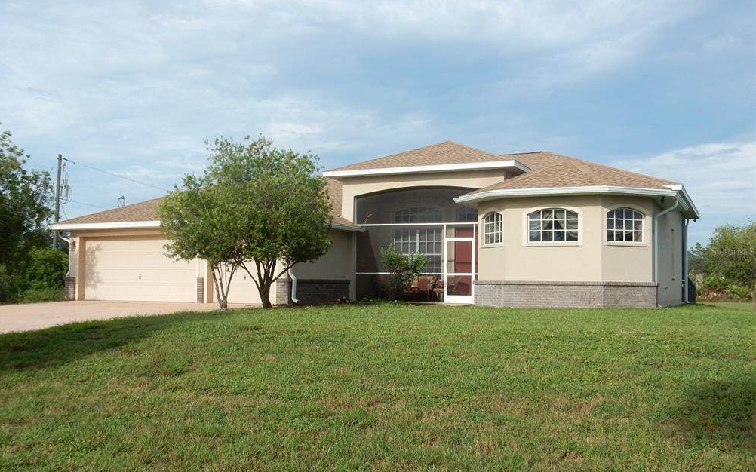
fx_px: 803
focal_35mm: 39
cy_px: 251
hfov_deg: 50.4
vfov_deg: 32.7
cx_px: 370
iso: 125
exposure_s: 1/800
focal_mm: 6.4
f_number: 4
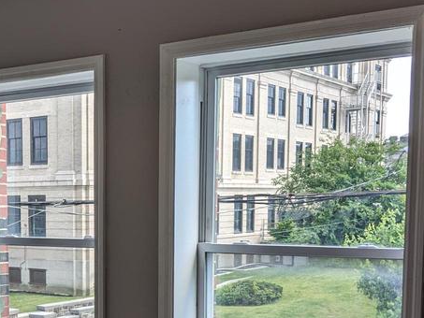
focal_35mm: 61
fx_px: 747
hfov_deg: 30.6
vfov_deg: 23.4
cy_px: 282
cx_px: 66
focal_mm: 4.38
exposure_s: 1/779
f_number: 1.73
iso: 57
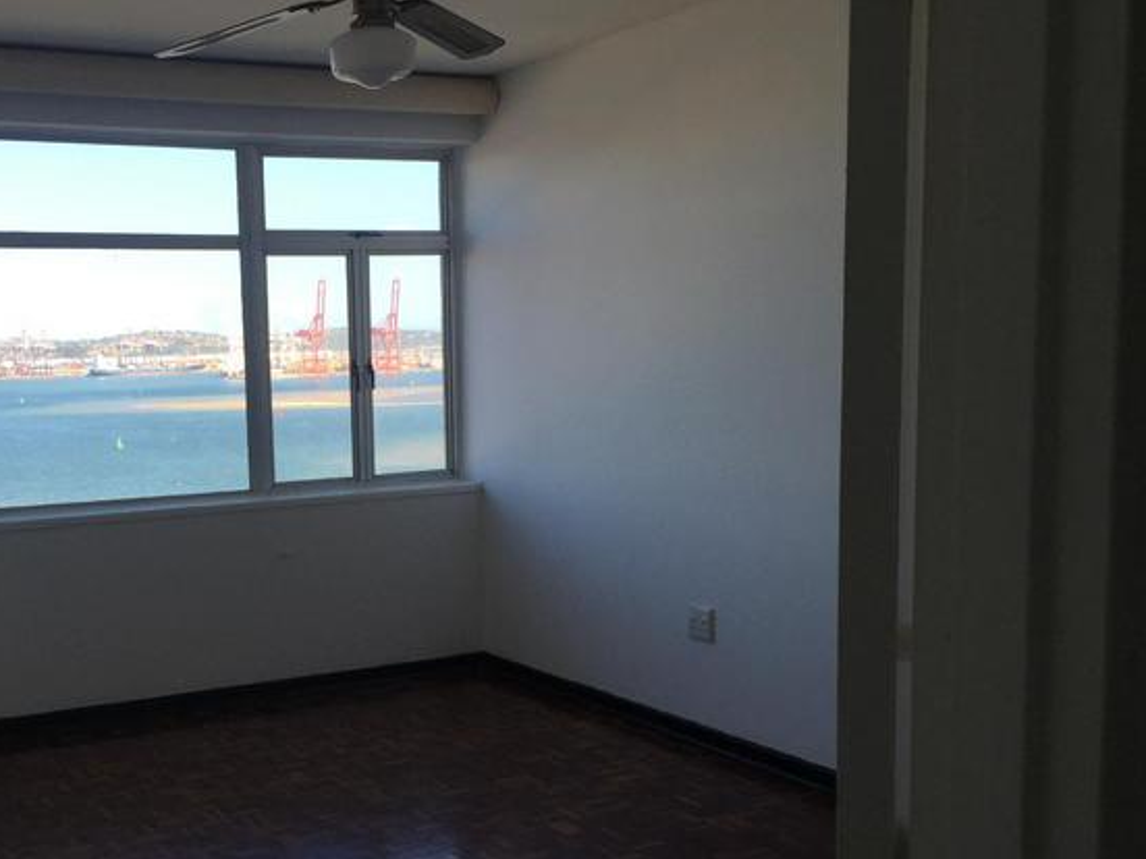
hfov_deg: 43.9
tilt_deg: -6.8
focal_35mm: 42
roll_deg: +0.4
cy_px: 521
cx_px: 353
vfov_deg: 34.2
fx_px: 1390
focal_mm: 4.15
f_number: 2.2
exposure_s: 1/507
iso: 32
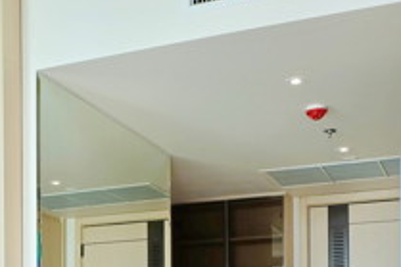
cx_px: 152
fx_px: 768
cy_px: 376
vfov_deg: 18.0
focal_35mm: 69
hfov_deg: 29.2
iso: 200
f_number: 4.5
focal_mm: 16
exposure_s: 1/125
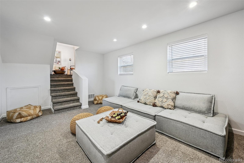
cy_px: 82
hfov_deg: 104.3
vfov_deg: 81.2
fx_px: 95
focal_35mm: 14
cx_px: 122
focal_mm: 14
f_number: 10
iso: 400
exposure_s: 1/10
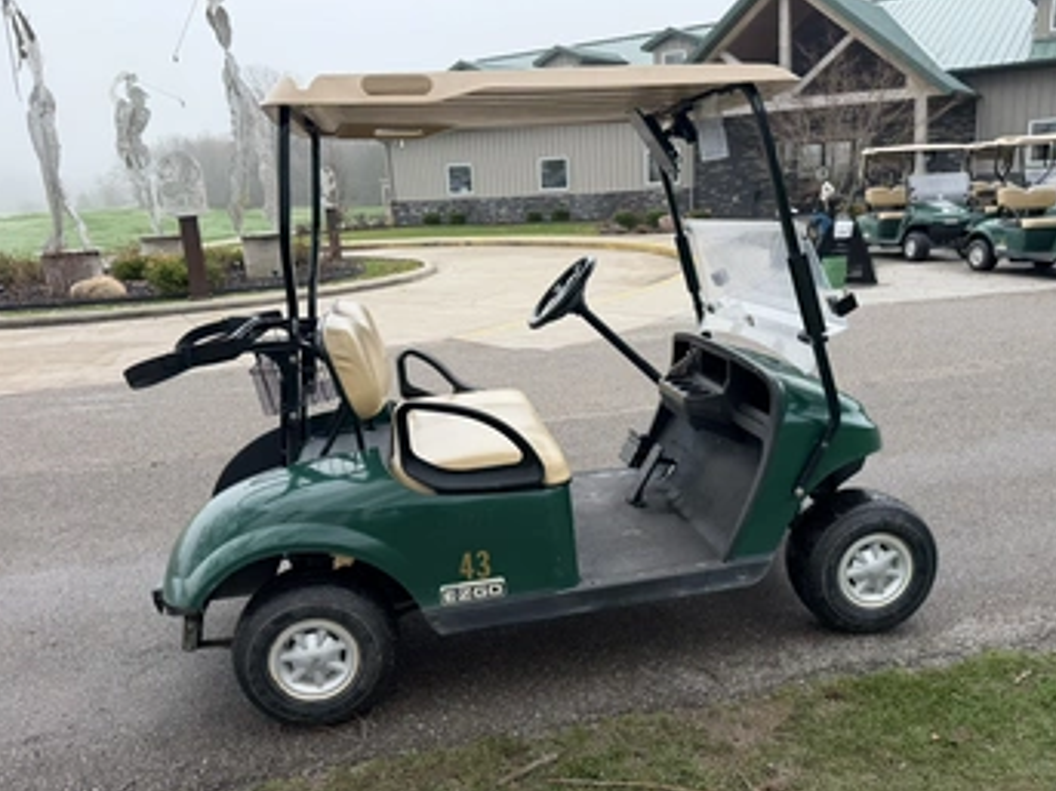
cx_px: 557
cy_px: 397
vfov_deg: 49.7
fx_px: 854
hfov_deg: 63.4
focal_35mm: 28
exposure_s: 1/1437
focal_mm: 6.76
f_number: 1.78
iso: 100
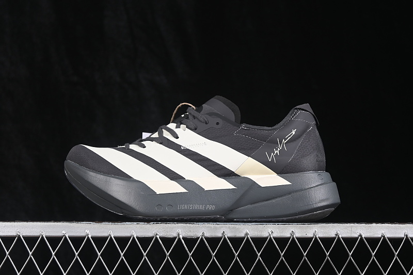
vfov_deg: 18.2
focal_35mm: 75
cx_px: 206
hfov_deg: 27.0
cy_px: 138
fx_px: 860
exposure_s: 1/60
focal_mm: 50
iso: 160
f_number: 6.3
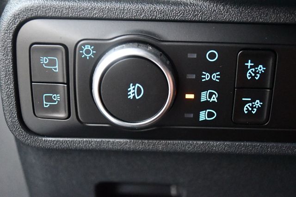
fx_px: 394
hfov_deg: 41.1
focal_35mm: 48
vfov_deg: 28.0
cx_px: 148
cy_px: 98
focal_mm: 32
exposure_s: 1/60
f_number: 4.8
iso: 12800
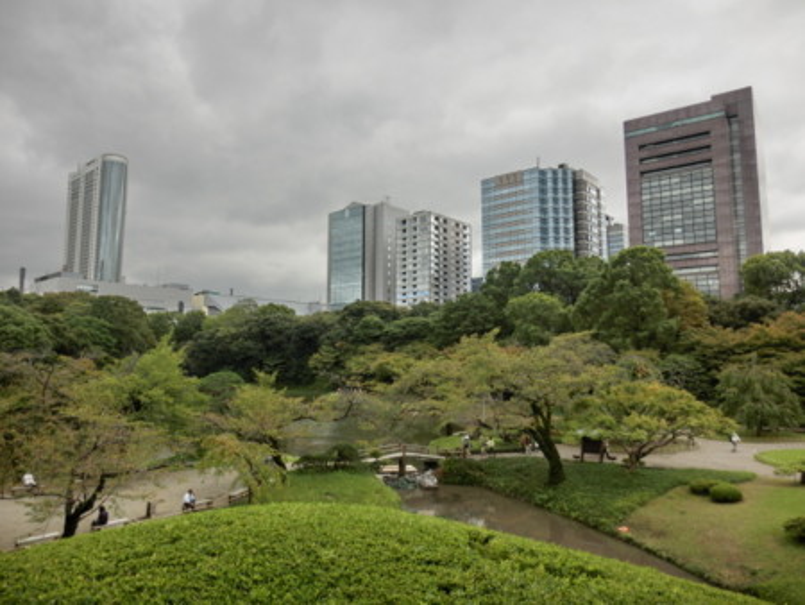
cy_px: 302
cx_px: 402
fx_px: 558
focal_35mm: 24
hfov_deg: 71.6
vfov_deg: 56.9
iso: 80
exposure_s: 1/500
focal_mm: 4.24
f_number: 3
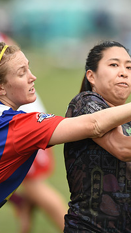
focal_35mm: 679
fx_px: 4190
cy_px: 113
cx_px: 112
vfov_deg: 3.2
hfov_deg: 1.8
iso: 100
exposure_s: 1/1000
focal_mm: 400
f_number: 2.8
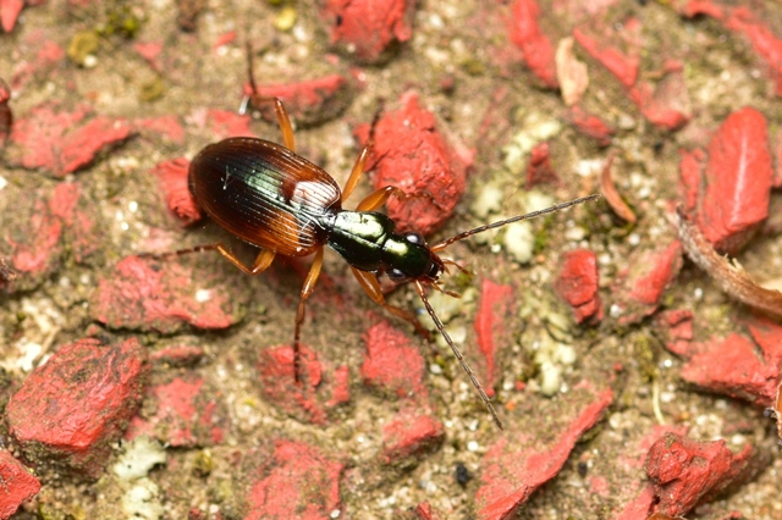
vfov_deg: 8.7
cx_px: 391
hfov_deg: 13.0
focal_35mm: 158
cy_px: 260
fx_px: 3419
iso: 200
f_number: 11
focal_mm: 105
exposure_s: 1/200
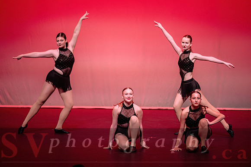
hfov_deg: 12.1
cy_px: 84
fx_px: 1186
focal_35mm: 170
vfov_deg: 8.1
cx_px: 126
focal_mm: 170
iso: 1250
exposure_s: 1/500
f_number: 2.8
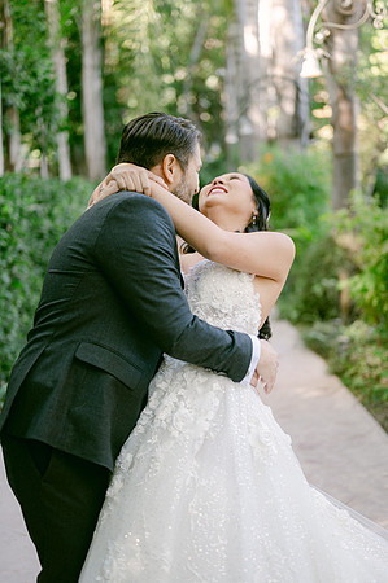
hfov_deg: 26.9
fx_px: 810
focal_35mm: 50
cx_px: 194
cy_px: 292
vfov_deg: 39.6
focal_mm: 50
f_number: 2
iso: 125
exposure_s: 1/125
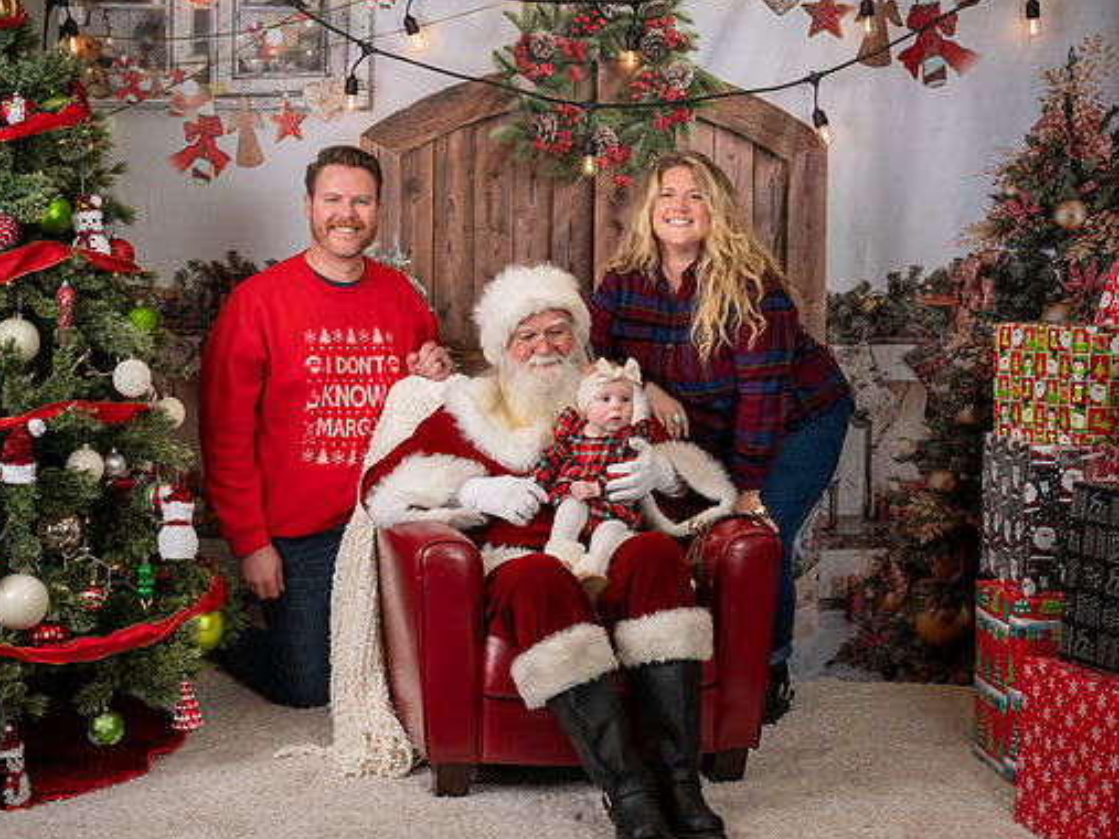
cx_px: 544
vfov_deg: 24.8
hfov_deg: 32.7
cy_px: 400
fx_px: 1907
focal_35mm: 59
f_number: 9
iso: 100
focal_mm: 50
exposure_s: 1/100
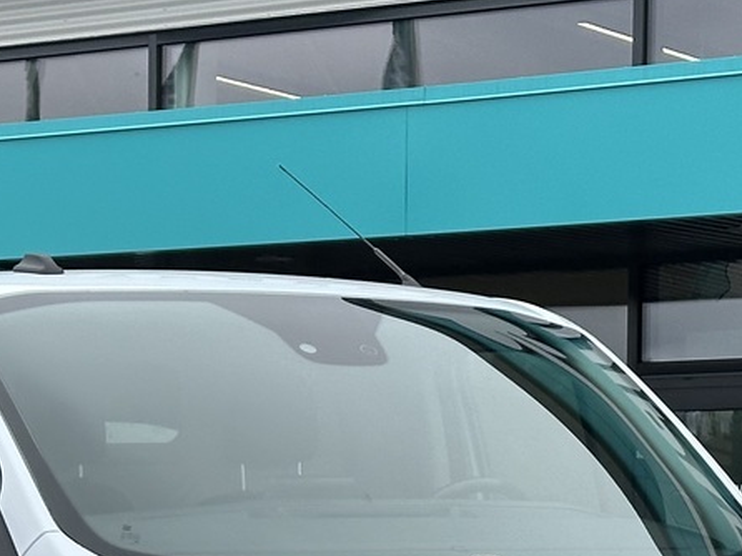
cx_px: 201
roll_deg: -0.6
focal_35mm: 155
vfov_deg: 9.4
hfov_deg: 12.7
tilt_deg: -1.6
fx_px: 3321
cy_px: 693
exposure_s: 1/1848
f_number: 1.78
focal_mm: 6.86
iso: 64
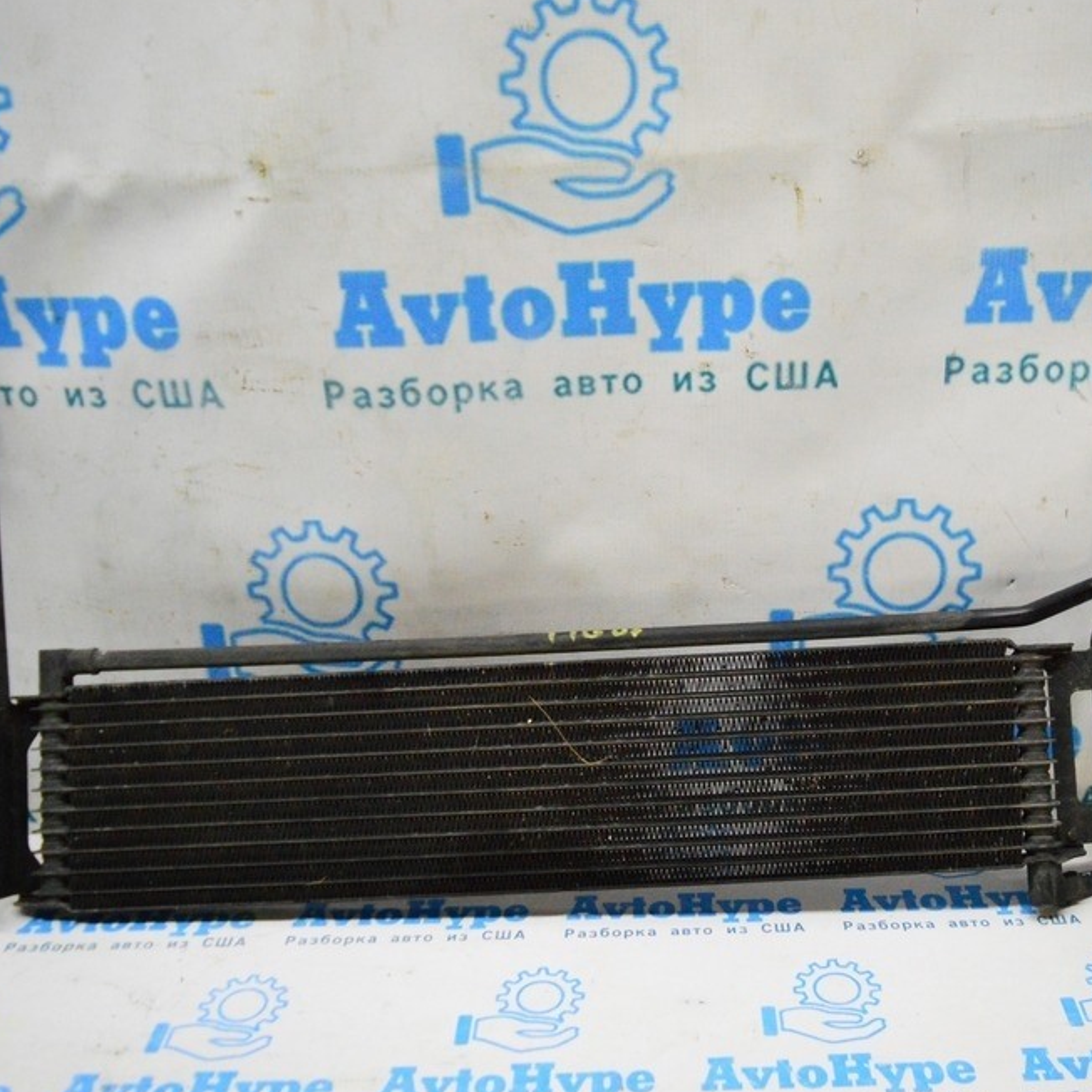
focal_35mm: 36
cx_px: 657
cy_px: 562
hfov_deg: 45.8
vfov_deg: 46.0
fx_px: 1285
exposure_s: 1/800
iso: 6400
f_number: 3.5
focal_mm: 18
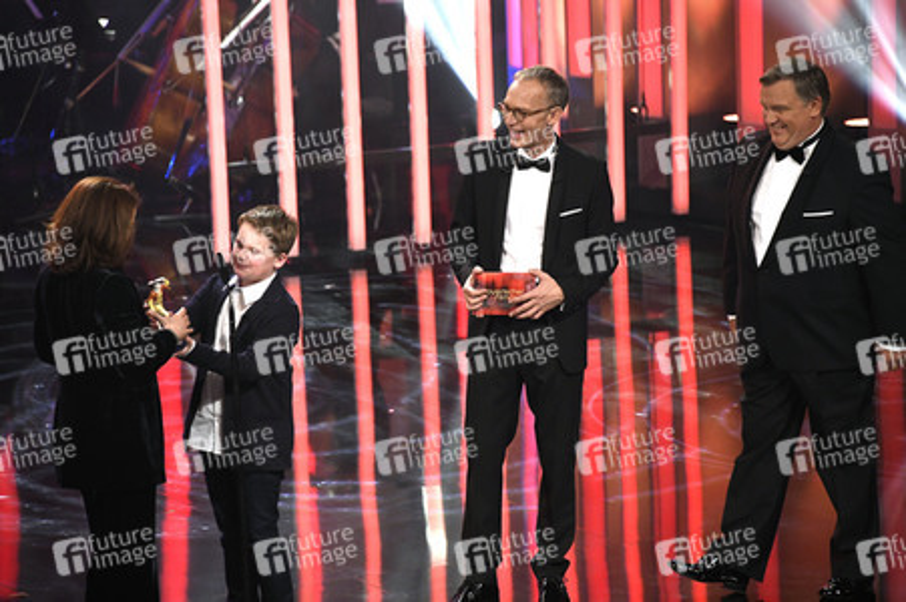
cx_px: 453
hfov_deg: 9.0
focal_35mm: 230
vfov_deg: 6.0
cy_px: 301
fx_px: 5784
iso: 3200
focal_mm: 230
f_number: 6.3
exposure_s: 1/160
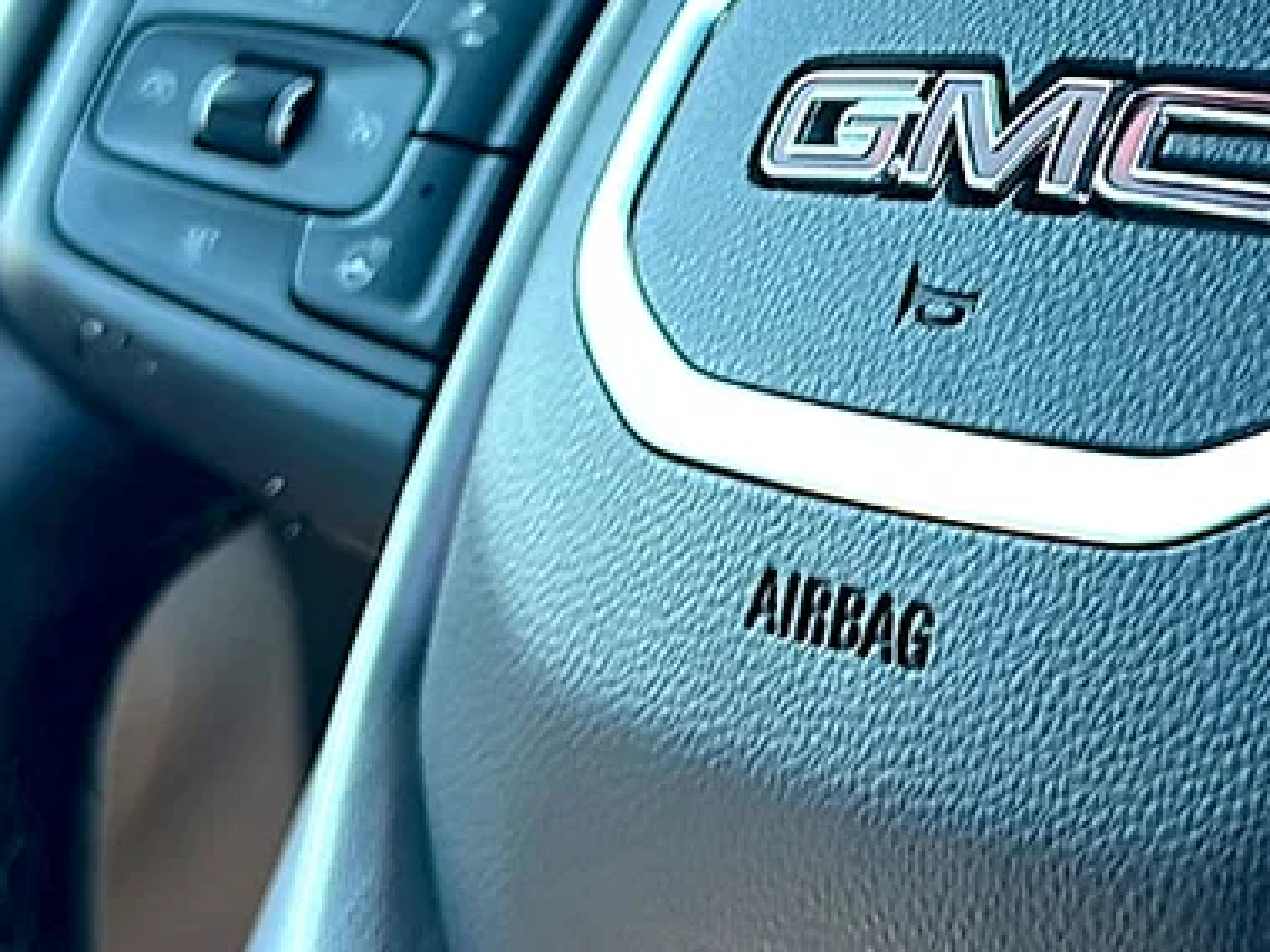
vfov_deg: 23.4
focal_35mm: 61
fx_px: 2237
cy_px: 89
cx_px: 918
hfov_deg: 31.3
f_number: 1.78
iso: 80
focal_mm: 6.86
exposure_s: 1/63
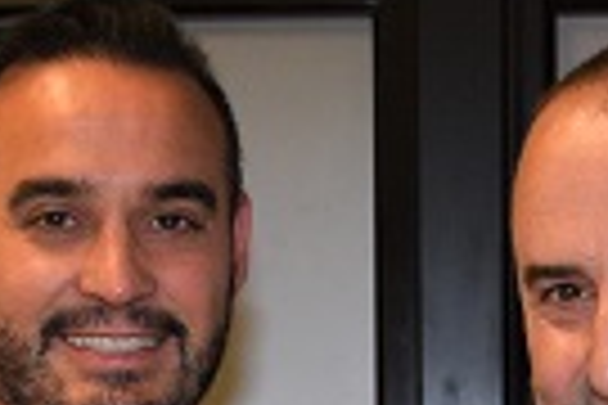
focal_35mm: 195
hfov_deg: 10.5
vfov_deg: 6.9
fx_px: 3293
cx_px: 504
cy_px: 655
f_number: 5
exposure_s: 1/60
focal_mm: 22
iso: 250
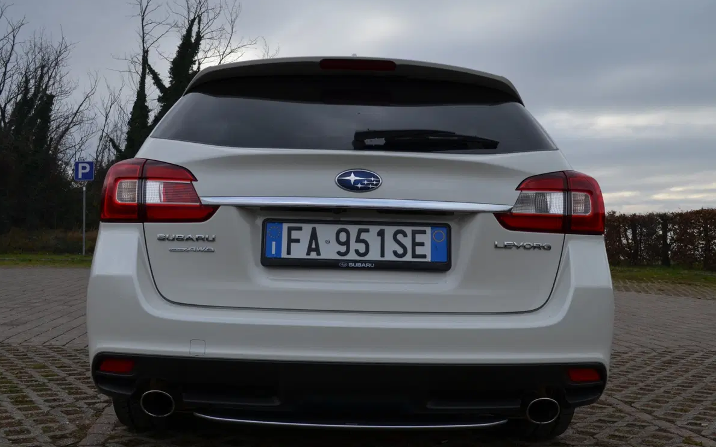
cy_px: 225
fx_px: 722
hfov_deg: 52.8
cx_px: 356
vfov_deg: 34.4
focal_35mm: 37
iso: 200
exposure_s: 1/250
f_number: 8
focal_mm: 24
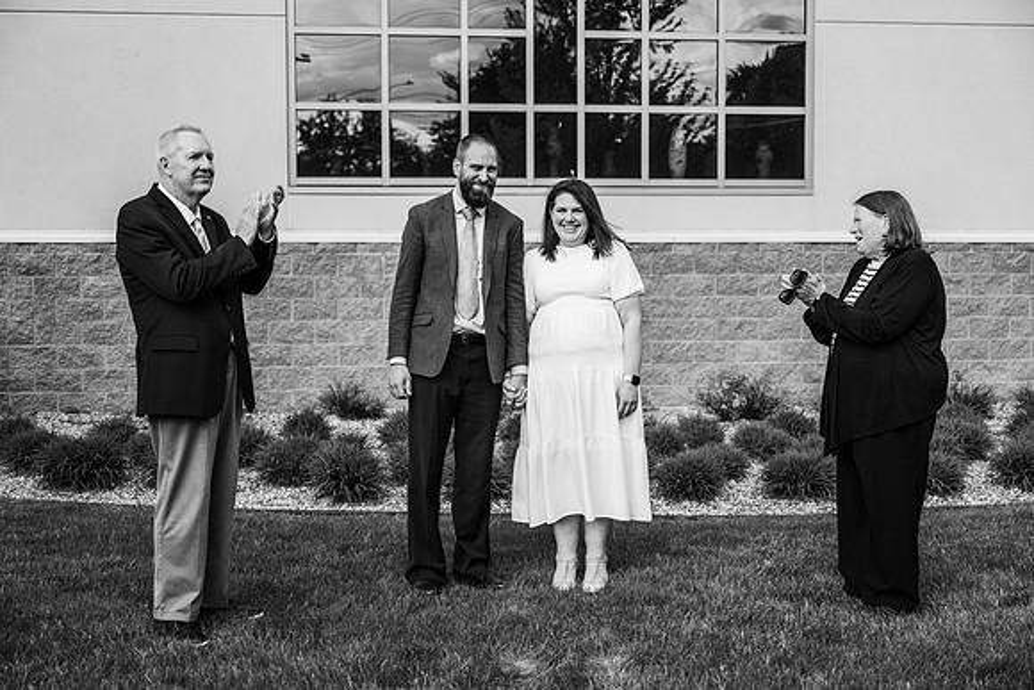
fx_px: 1248
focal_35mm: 43
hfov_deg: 45.0
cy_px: 345
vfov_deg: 30.9
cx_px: 517
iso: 200
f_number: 2.8
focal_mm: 42
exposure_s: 1/1600
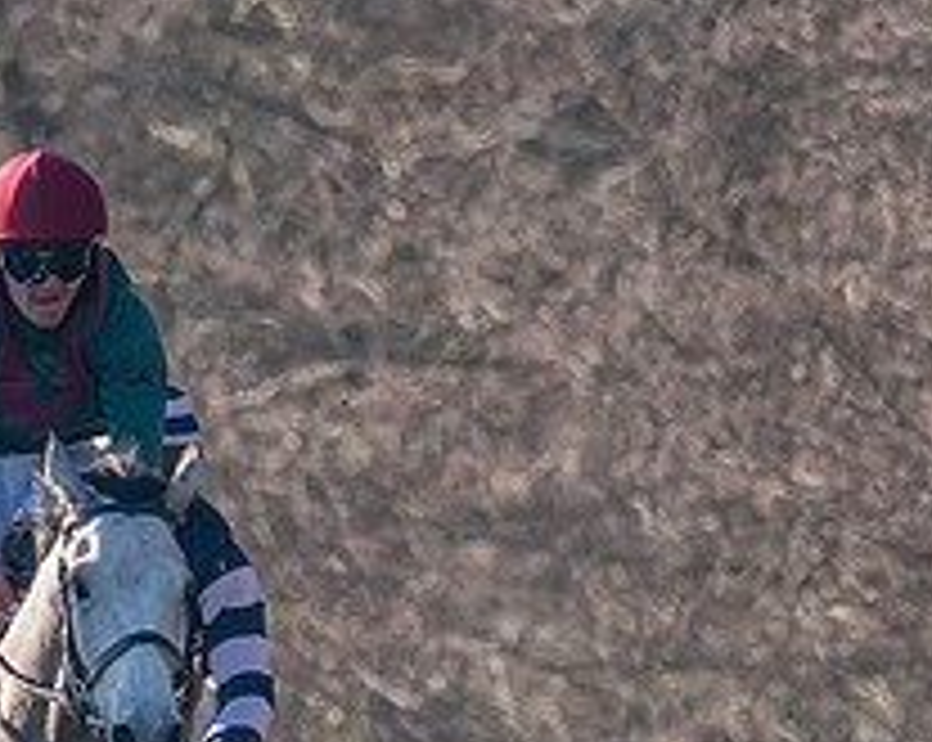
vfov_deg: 0.5
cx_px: 10
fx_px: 85994
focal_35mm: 3122
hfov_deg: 0.6
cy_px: 688
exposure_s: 1/2000
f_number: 5
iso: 400
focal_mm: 400
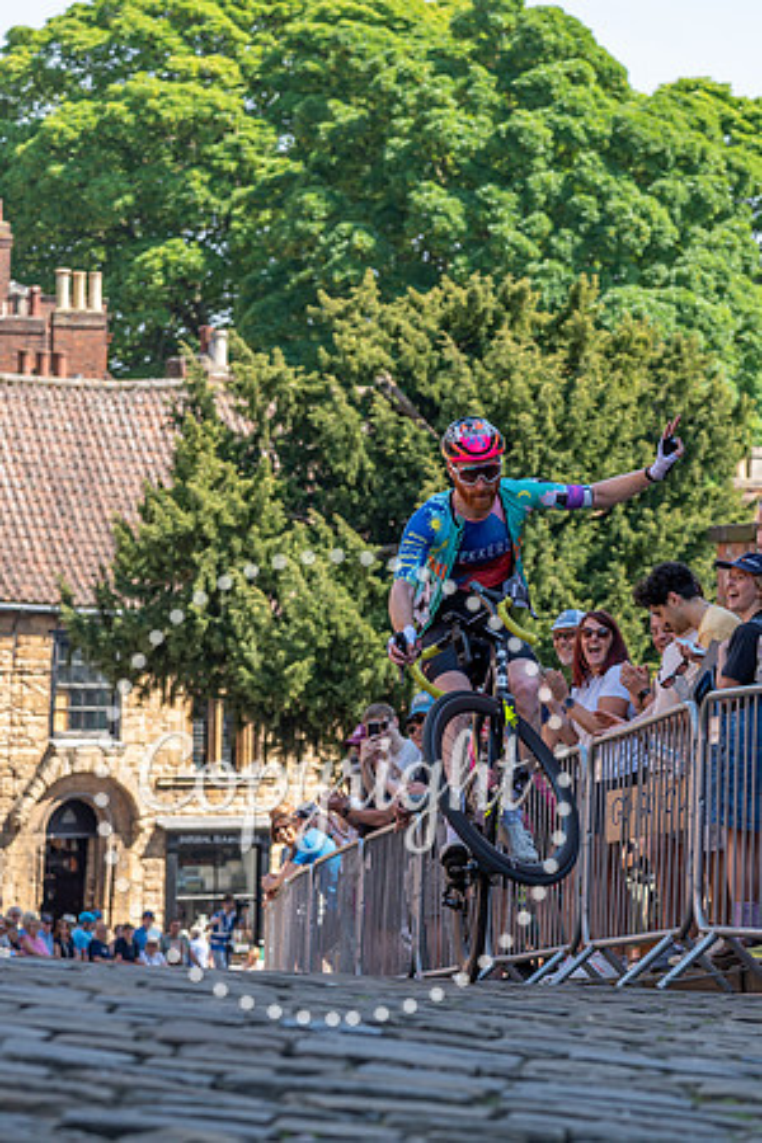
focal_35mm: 130
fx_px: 4117
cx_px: 469
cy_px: 658
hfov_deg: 10.6
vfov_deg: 15.8
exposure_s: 1/800
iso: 160
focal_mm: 75
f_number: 4
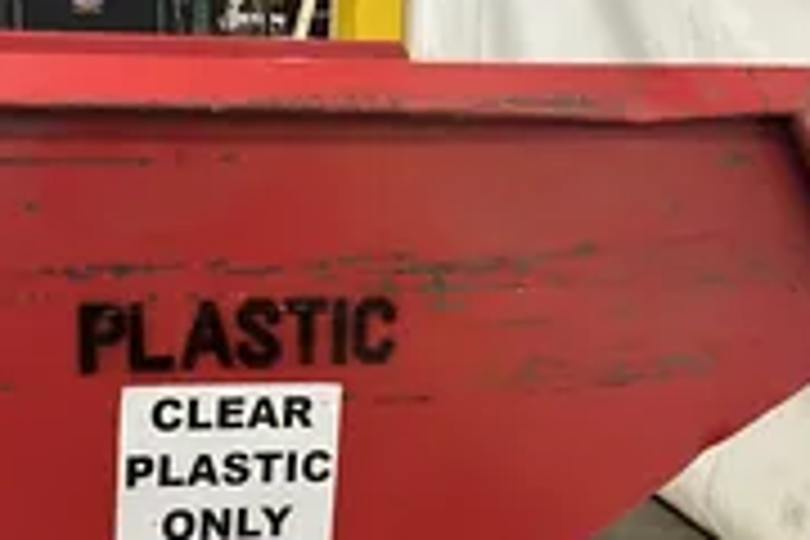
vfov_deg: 20.1
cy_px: 410
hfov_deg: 29.9
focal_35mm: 67
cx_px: 284
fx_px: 1507
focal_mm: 3
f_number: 1.8
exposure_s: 1/40
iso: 320
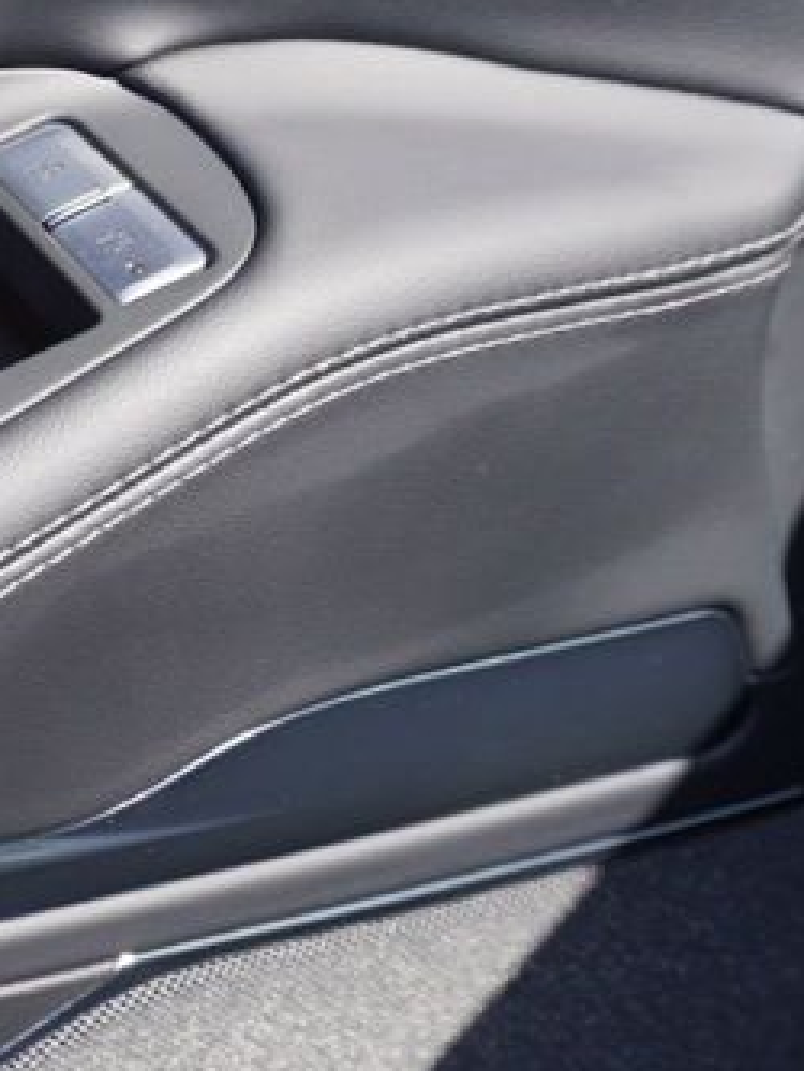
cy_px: 396
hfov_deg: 17.2
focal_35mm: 71
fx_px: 2197
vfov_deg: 27.3
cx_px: -624
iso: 125
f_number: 5.6
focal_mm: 16
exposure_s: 1/160
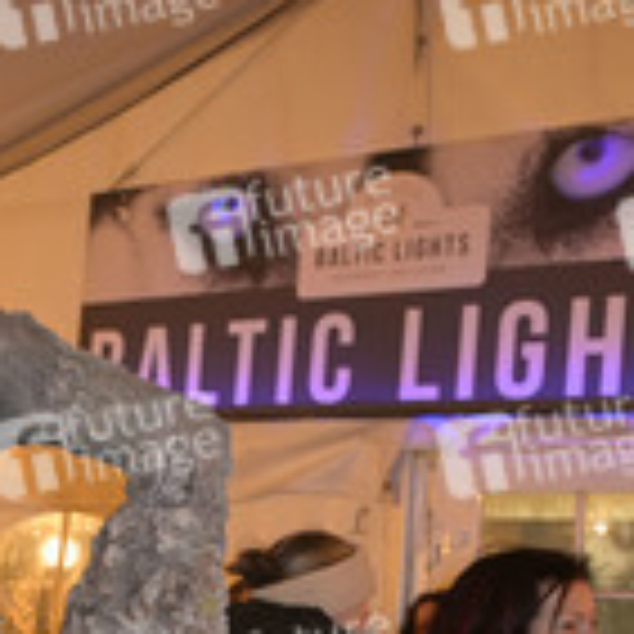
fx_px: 1575
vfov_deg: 22.3
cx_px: -286
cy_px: 558
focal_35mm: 76
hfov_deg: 20.0
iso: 2000
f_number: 4
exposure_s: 1/30
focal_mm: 28
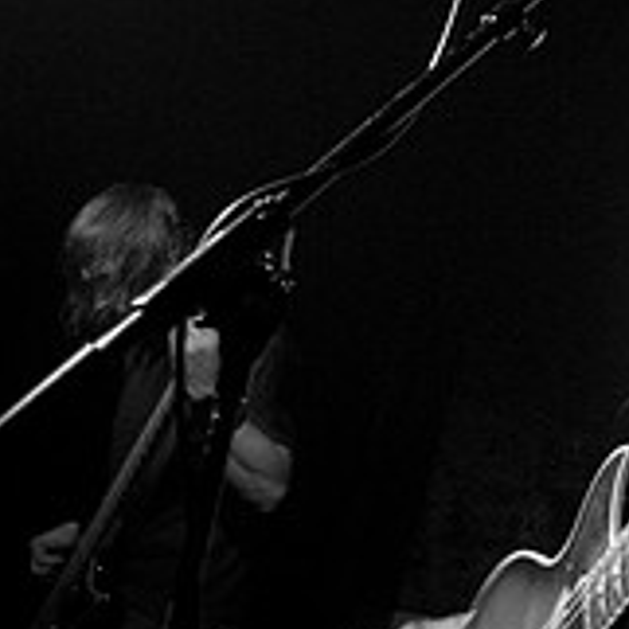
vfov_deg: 18.6
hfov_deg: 18.0
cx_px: 746
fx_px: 1891
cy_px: 61
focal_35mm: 92
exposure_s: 1/50
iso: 1600
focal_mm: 20
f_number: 2.8
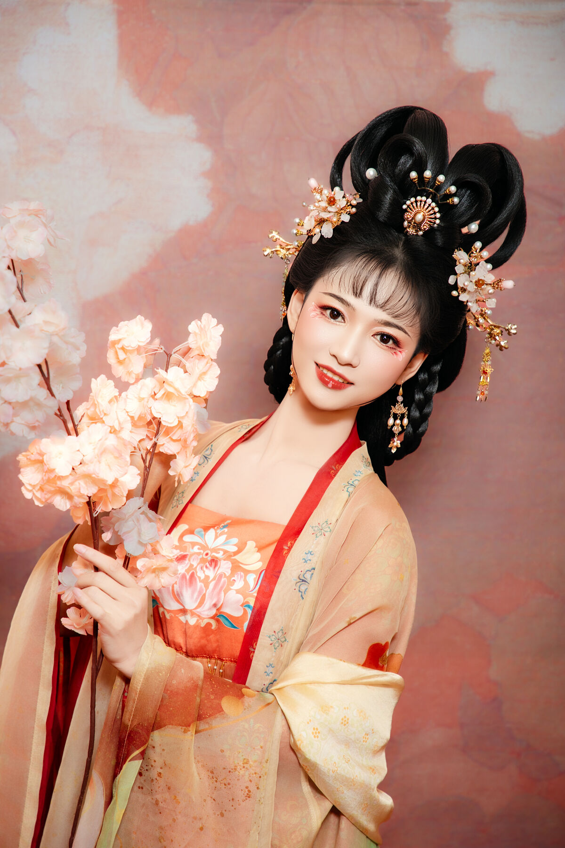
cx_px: 282
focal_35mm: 103
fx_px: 2425
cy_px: 424
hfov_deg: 13.3
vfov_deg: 19.8
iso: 100
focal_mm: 105
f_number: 5
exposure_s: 1/160
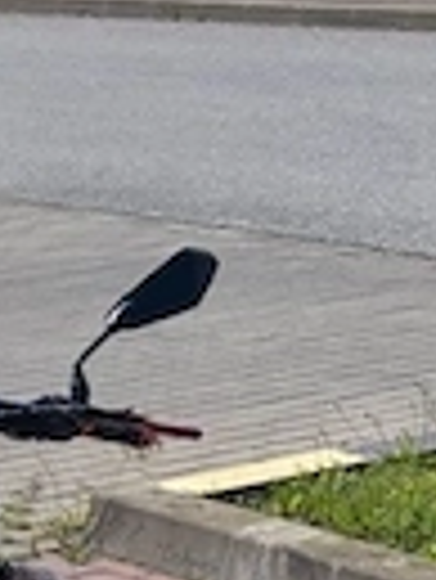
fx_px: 2599
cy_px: 526
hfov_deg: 9.1
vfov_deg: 12.6
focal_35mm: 155
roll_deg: +2.4
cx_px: -400
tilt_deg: -17.3
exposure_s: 1/5128
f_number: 1.6
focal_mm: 5.1
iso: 32
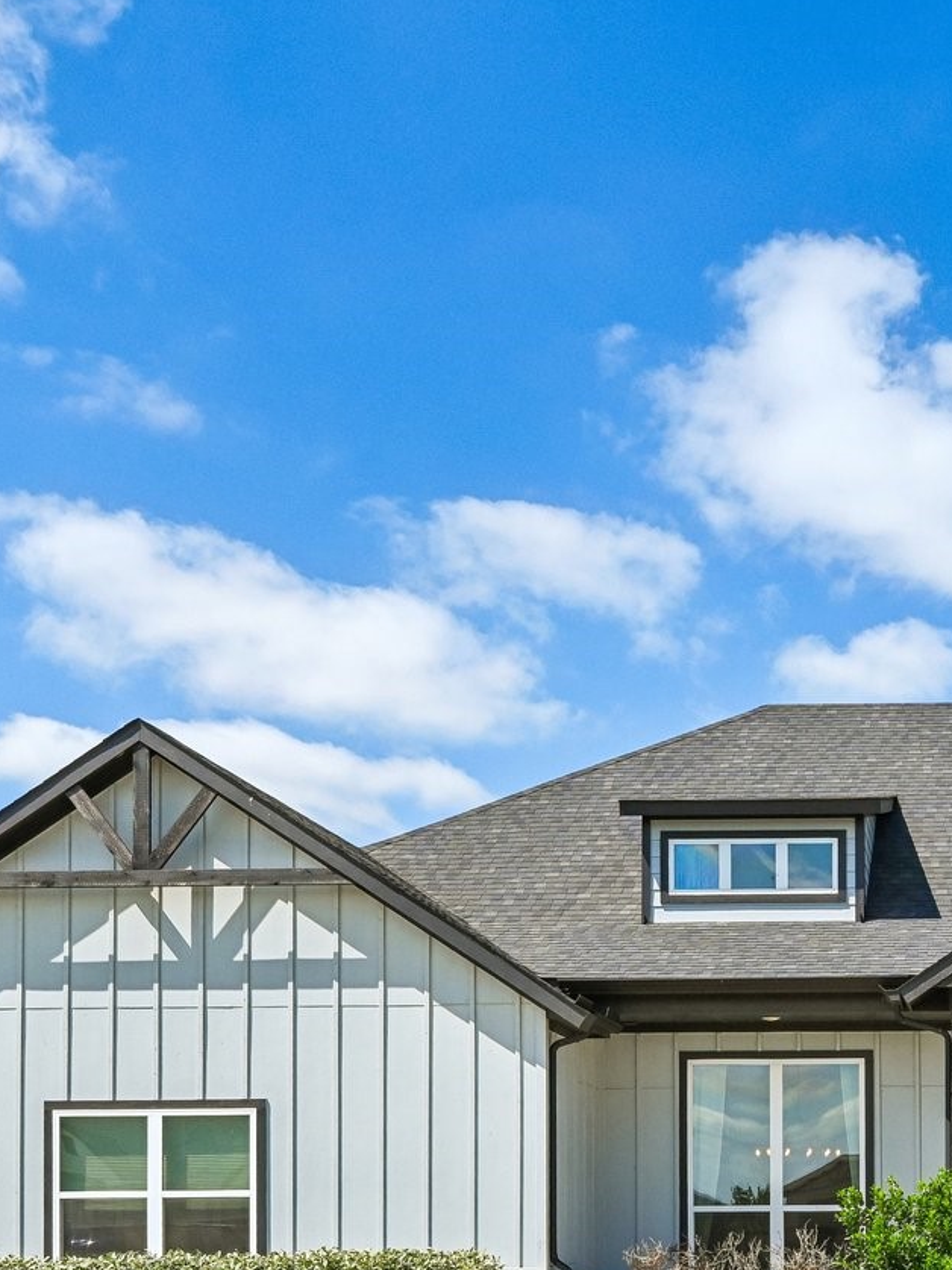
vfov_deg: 39.1
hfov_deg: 28.8
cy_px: 986
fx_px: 1724
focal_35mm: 47
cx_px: 961
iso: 400
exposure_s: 1/1250
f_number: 8
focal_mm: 20
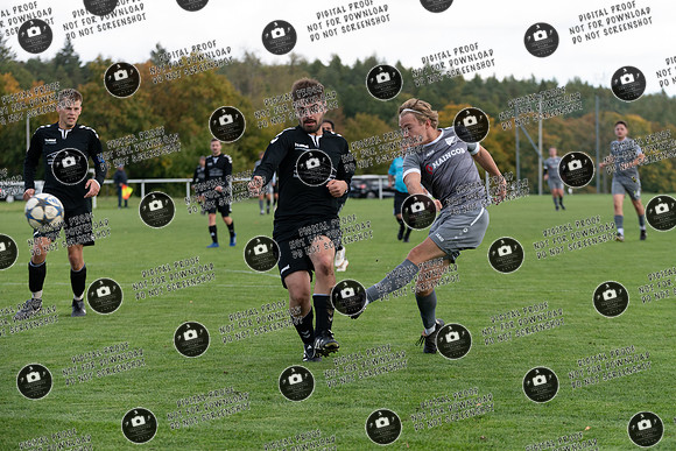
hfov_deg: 17.8
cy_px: 211
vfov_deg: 11.9
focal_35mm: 115
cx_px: 381
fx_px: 2162
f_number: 4
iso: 640
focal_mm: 102
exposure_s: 1/1600
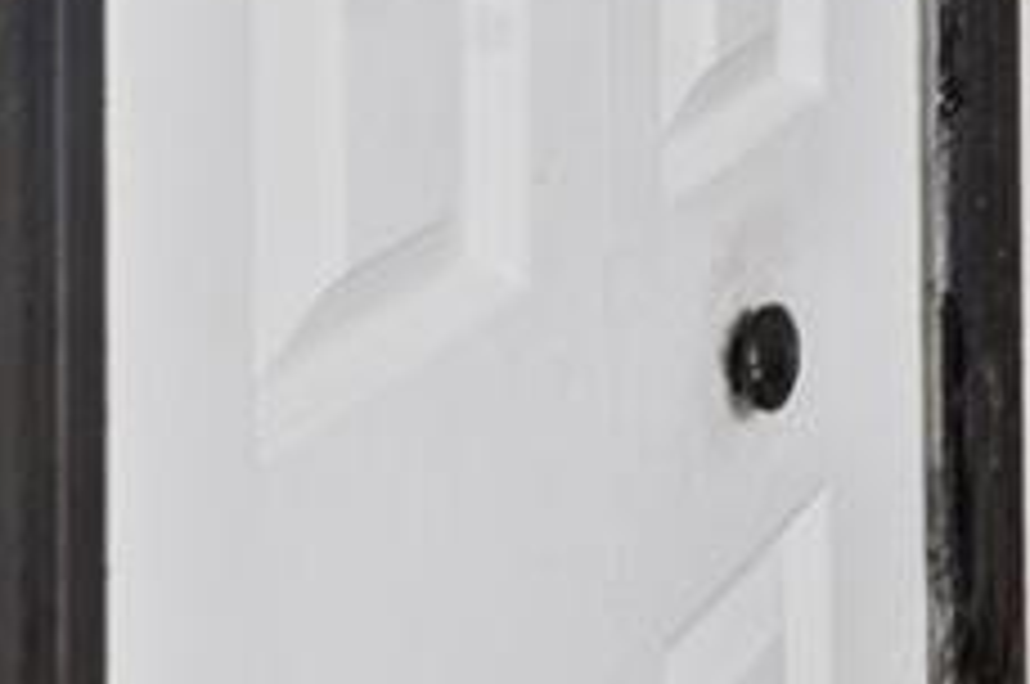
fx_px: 2800
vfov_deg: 12.1
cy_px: -763
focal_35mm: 98
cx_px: 3086
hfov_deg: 11.5
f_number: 11
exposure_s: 1/1.25
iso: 160
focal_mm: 14
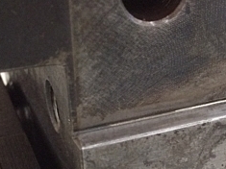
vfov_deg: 18.4
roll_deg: -0.4
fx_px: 516
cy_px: 144
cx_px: 191
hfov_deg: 24.2
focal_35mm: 79
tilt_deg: -33.2
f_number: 2.2
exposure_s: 1/30
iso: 125
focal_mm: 4.15
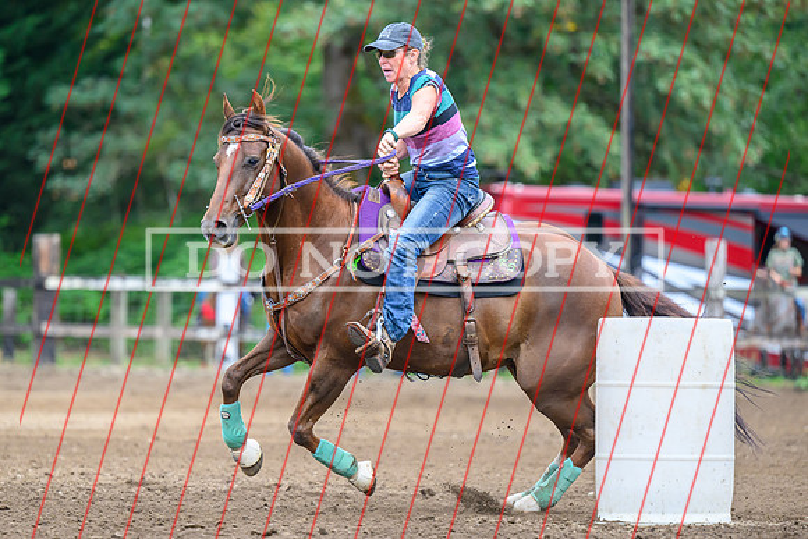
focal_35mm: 229
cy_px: 302
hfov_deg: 9.0
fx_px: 5151
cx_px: 386
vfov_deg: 6.0
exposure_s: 1/1600
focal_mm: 165
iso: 1800
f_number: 2.8
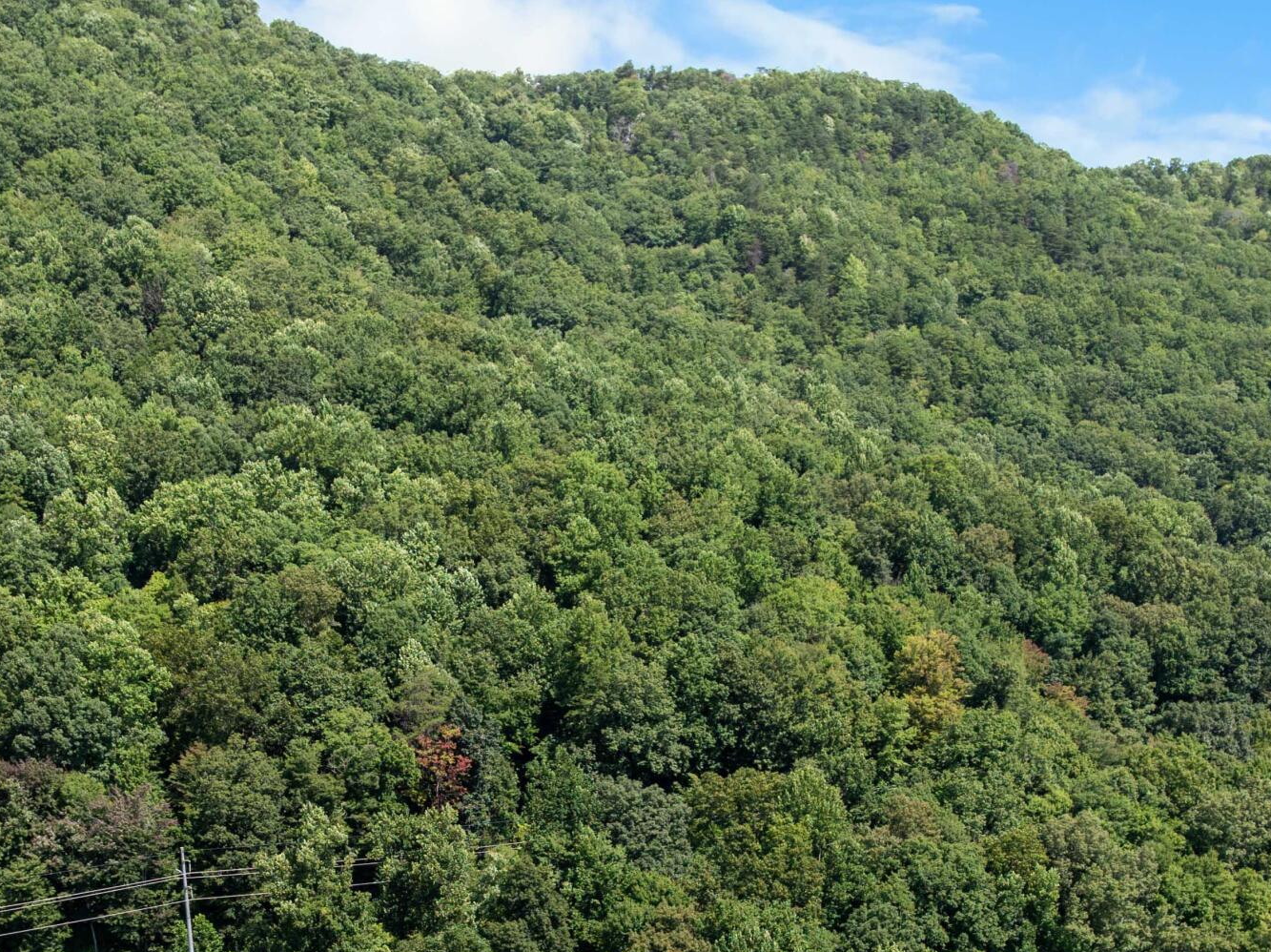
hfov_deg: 35.5
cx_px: 572
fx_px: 1981
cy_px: 949
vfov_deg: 25.7
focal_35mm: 54
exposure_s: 1/40
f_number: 2.8
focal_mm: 12.29
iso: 100
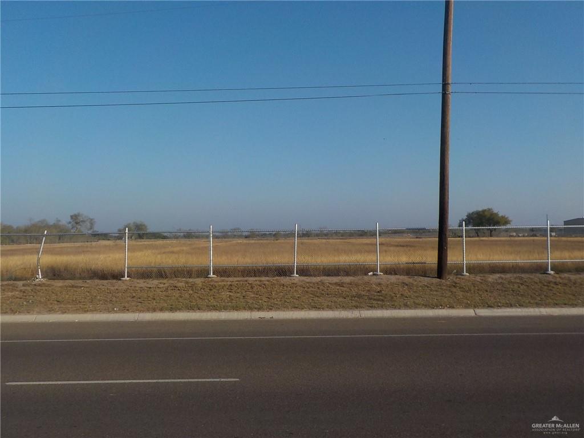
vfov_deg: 46.8
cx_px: 292
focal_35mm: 30
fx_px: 506
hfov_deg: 60.0
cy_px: 219
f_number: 3.3
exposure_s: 1/1600
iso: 125
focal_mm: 4.1
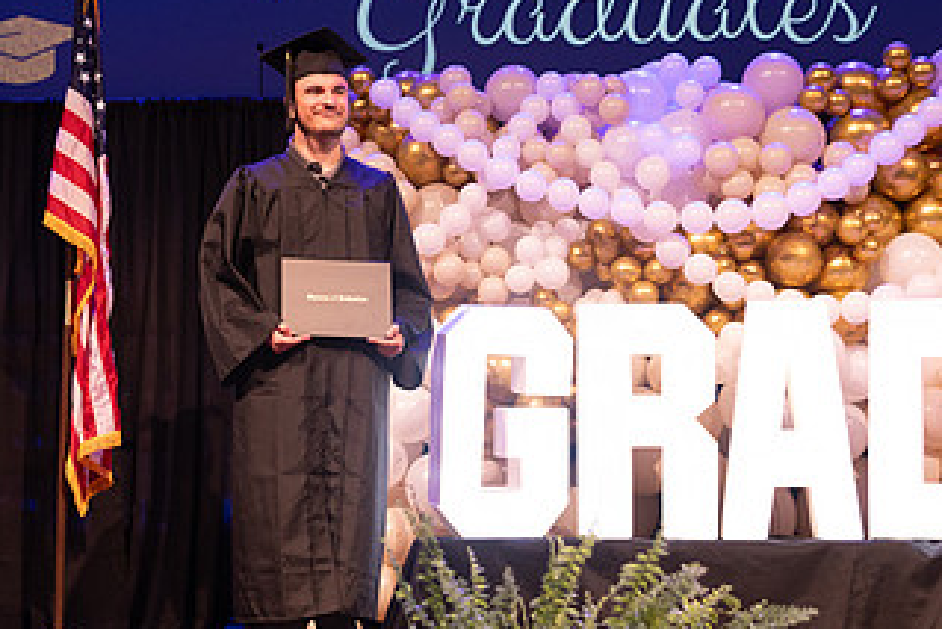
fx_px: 1806
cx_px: 328
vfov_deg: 19.7
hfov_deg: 29.1
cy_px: 362
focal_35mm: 69
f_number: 4
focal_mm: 38
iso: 1600
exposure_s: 1/200
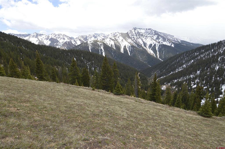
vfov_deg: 59.4
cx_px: 112
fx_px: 131
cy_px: 74
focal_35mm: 21
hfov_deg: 81.3
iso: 100
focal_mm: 14
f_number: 8
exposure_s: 1/200
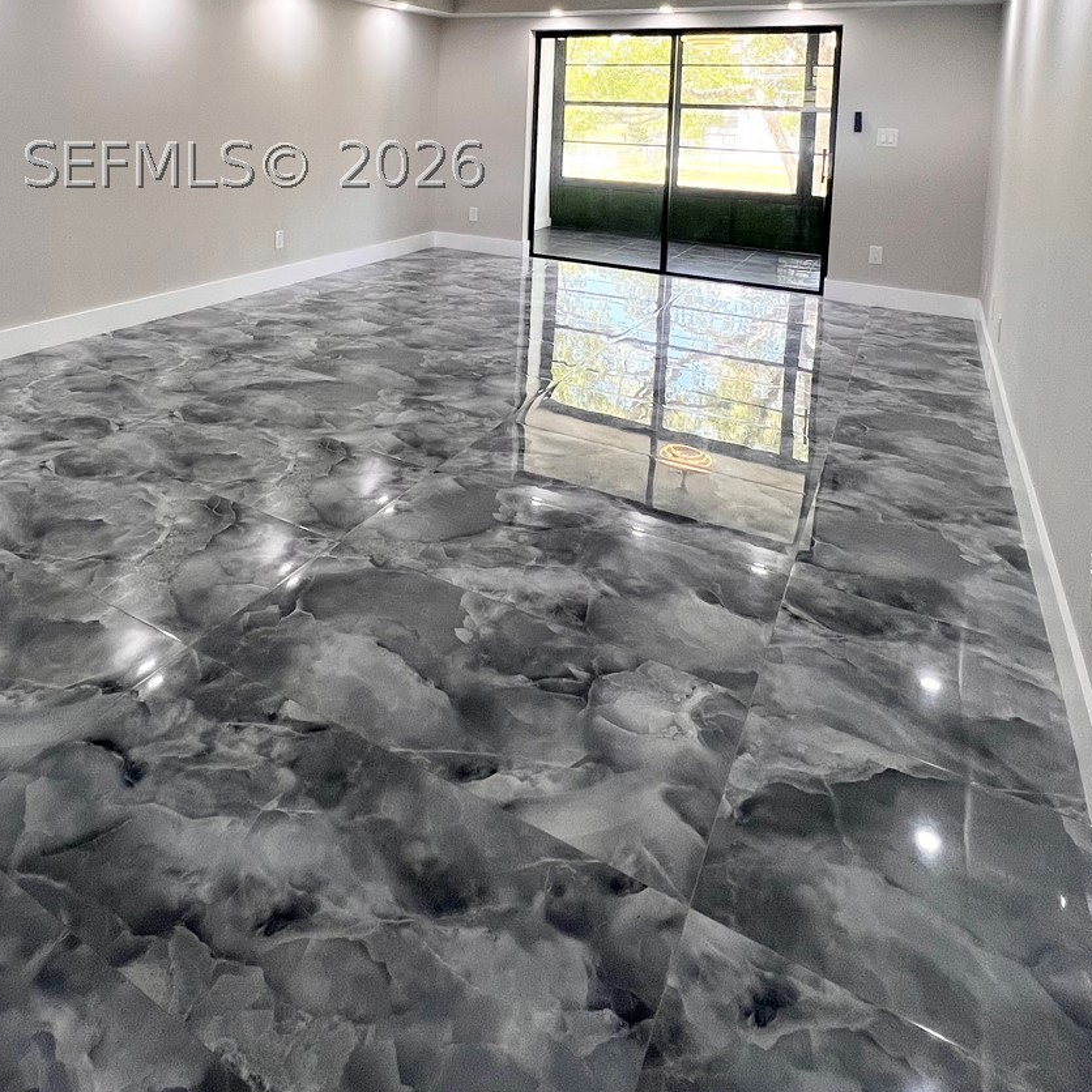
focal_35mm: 22
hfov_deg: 68.5
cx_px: 408
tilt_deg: -3.6
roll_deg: -0.6
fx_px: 785
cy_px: 165
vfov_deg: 61.6
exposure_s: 1/120
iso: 80
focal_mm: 1.57
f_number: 1.8
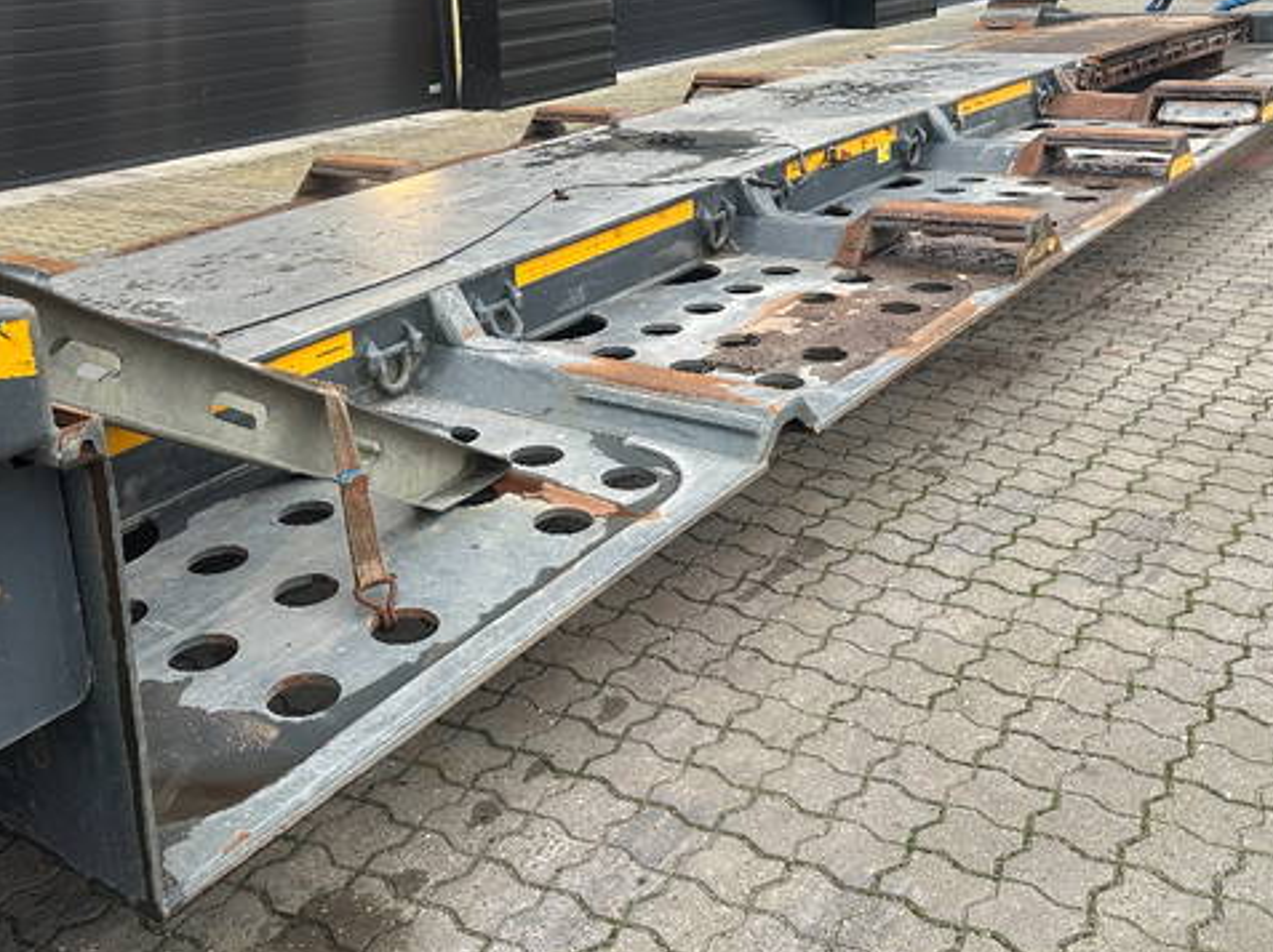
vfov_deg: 37.0
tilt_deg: -12.9
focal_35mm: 38
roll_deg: +4.4
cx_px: 487
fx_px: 1396
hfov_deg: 48.6
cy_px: 264
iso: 125
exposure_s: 1/50
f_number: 1.78
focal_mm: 6.86
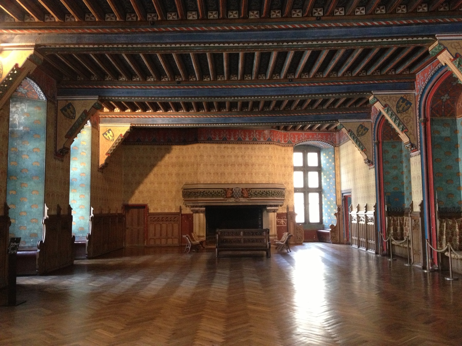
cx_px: 231
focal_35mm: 35
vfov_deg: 40.7
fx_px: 467
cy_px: 173
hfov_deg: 52.6
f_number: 2.4
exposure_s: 1/17
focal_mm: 4.28
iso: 400
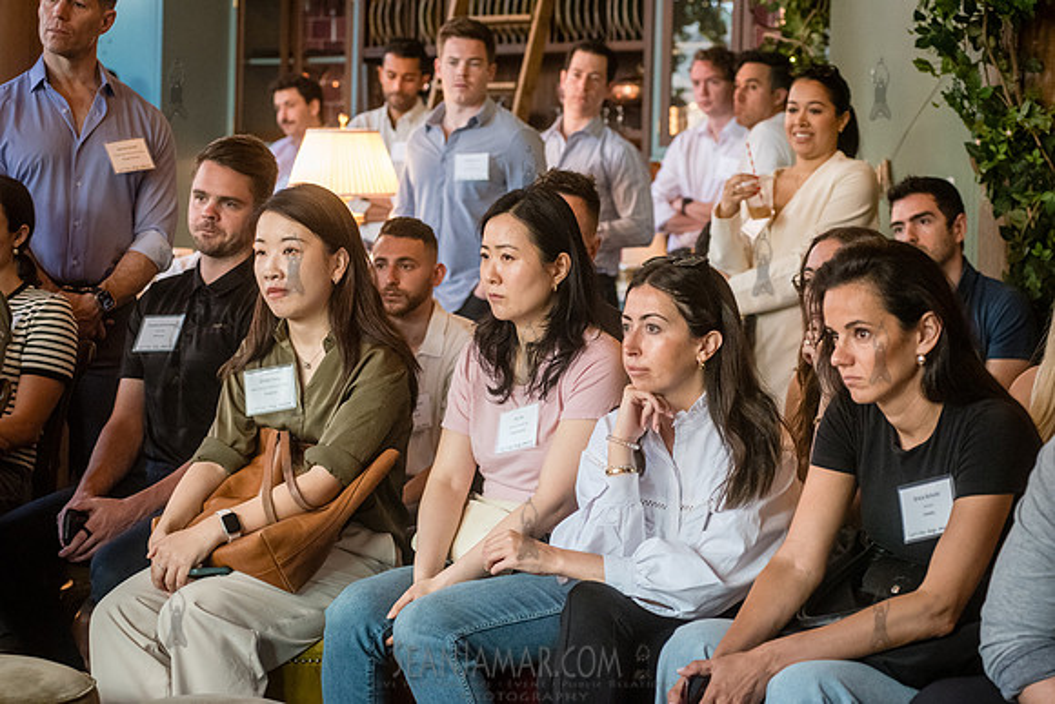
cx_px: 528
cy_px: 352
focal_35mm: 80
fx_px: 2345
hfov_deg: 25.4
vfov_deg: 17.1
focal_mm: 80
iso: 5000
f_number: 4.5
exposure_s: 1/200
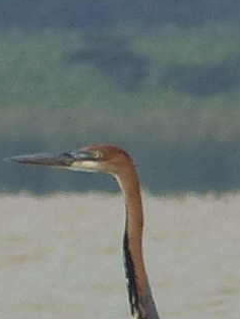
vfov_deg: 1.0
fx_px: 17633
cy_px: 340
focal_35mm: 1910
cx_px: 83
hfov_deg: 0.8
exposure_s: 1/800
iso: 100
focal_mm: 108
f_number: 4
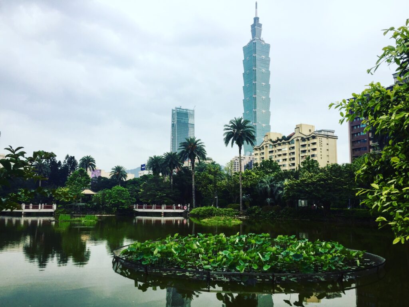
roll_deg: -1.4
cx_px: 204
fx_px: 343
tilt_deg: +8.4
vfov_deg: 48.2
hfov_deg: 61.7
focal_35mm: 29
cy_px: 154
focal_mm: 4.15
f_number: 2.2
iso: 32
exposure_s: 1/60
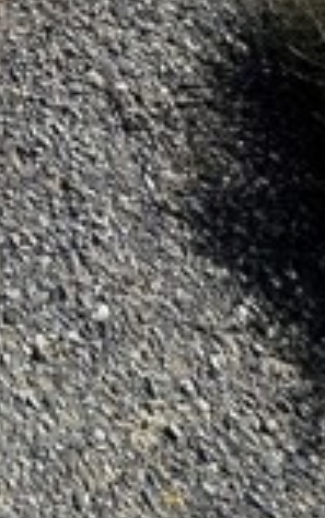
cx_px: -407
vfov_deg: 23.6
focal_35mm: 60
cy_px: -334
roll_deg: -4.3
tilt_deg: -36.0
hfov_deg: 15.2
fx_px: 849
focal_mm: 2.22
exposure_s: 1/2451
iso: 50
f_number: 2.2
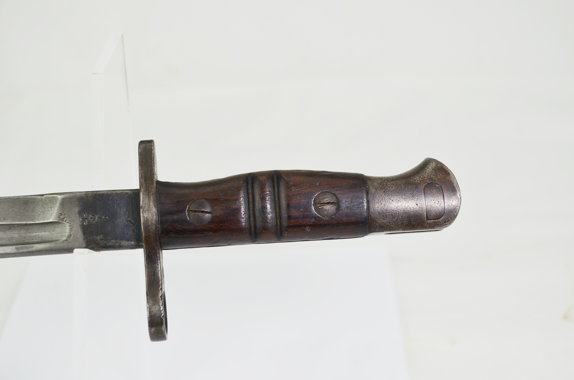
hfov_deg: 26.0
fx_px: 1241
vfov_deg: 17.4
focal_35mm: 78
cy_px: 190
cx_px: 287
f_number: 6.3
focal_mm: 52
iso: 200
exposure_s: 1/160
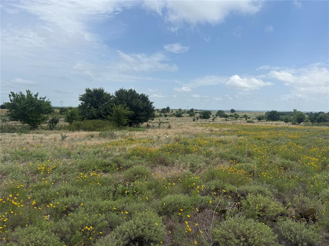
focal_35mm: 24
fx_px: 228
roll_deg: -0.9
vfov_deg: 56.8
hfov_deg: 71.6
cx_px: 164
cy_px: 123
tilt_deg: -4.1
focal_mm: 6.76
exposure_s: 1/6711
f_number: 1.78
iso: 80
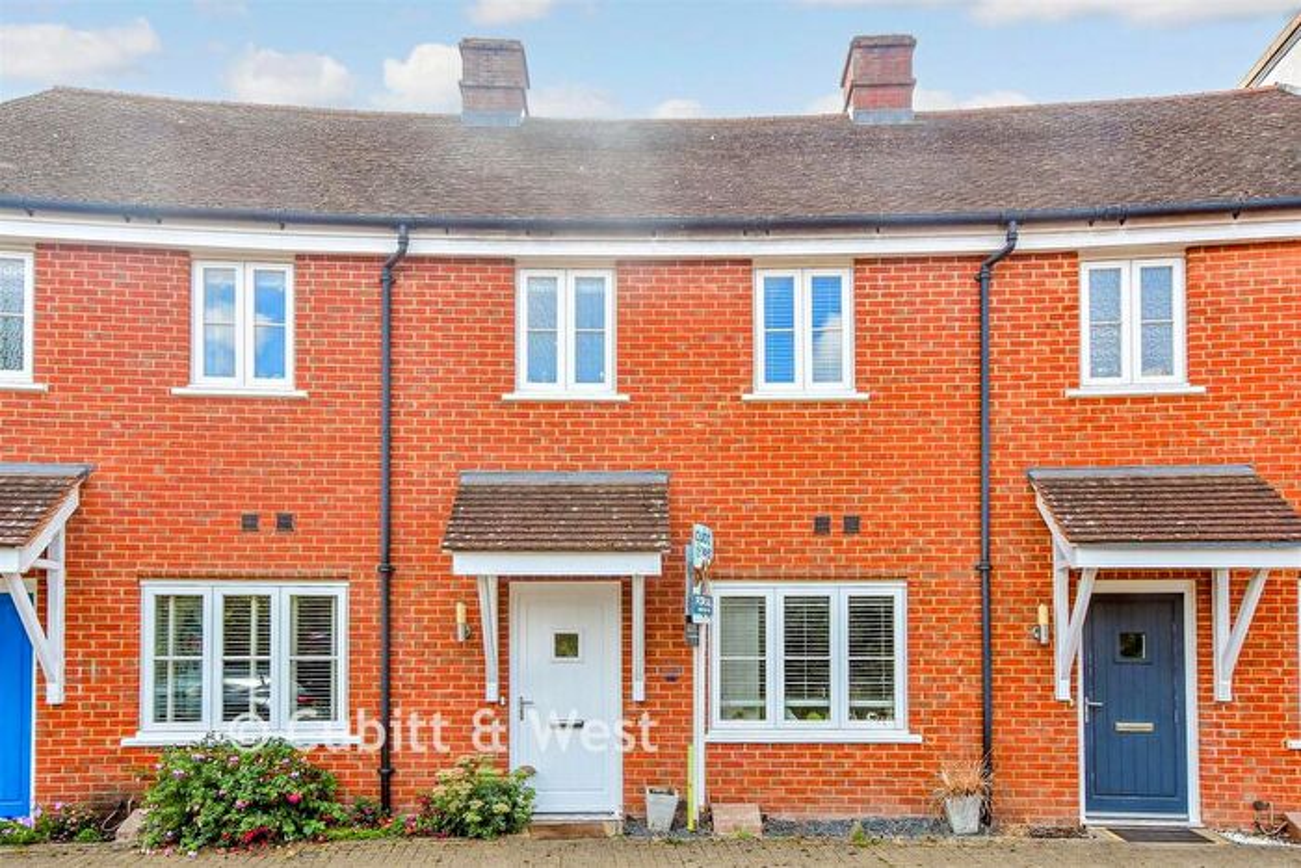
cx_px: 650
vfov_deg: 59.5
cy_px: 434
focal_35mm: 21
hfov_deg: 81.2
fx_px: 759
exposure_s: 1/160
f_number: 8
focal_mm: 14
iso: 320
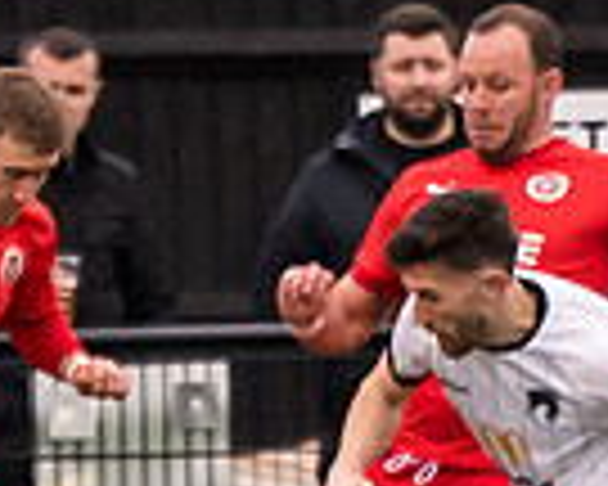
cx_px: 488
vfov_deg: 0.5
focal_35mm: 2860
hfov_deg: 0.7
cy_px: 516
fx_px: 51464
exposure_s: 1/1000
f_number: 4
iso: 2000
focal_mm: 280
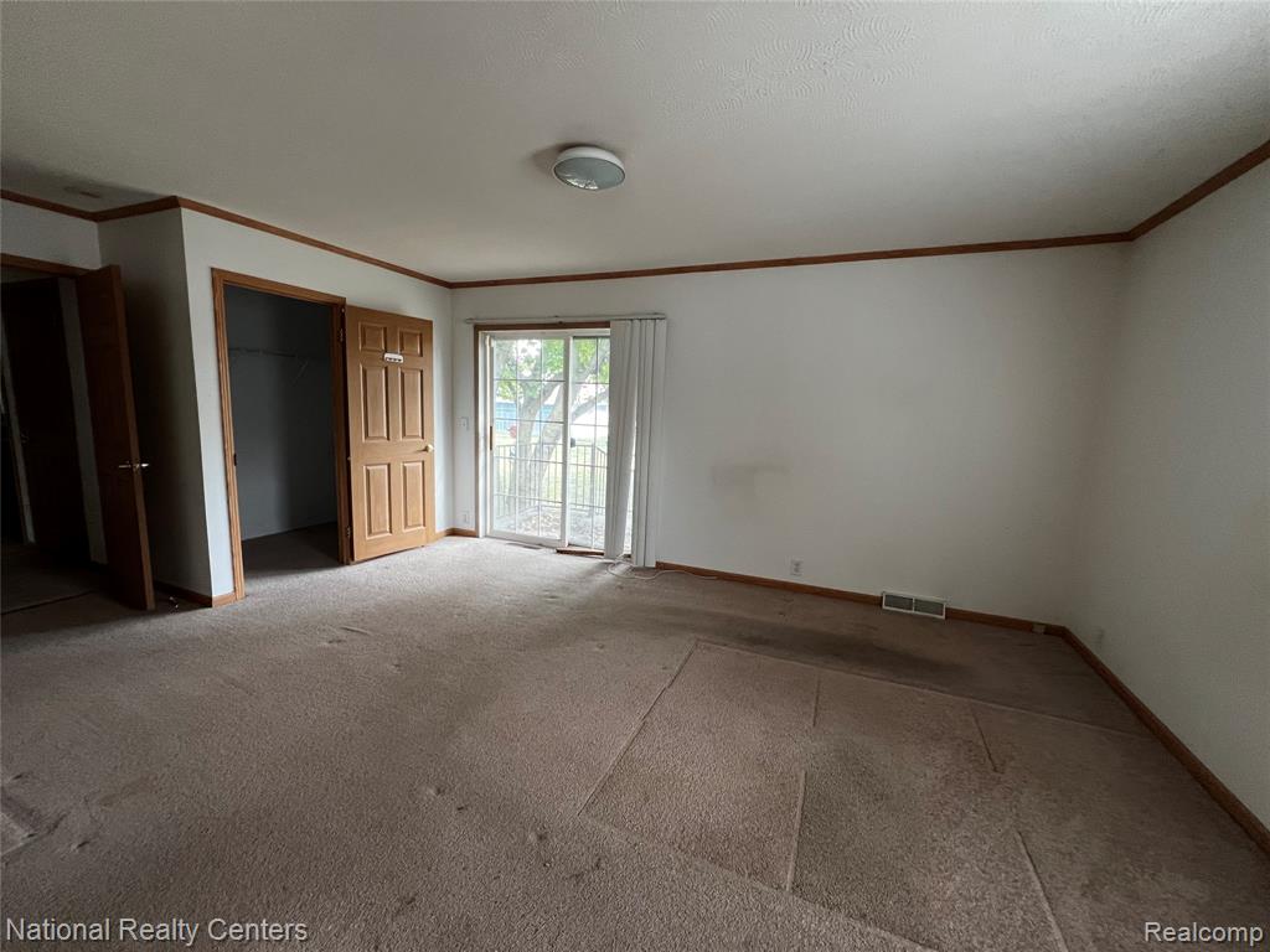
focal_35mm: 13
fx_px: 477
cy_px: 476
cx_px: 635
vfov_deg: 89.9
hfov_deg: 106.2
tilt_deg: -8.1
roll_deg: -1.9
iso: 160
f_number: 1.8
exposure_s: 1/99
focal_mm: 1.57
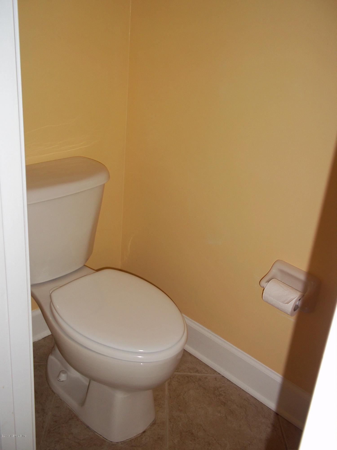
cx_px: 168
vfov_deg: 51.4
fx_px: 467
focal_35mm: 36
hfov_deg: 39.7
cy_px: 225
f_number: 3.1
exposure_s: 1/30
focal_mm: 6.5
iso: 80
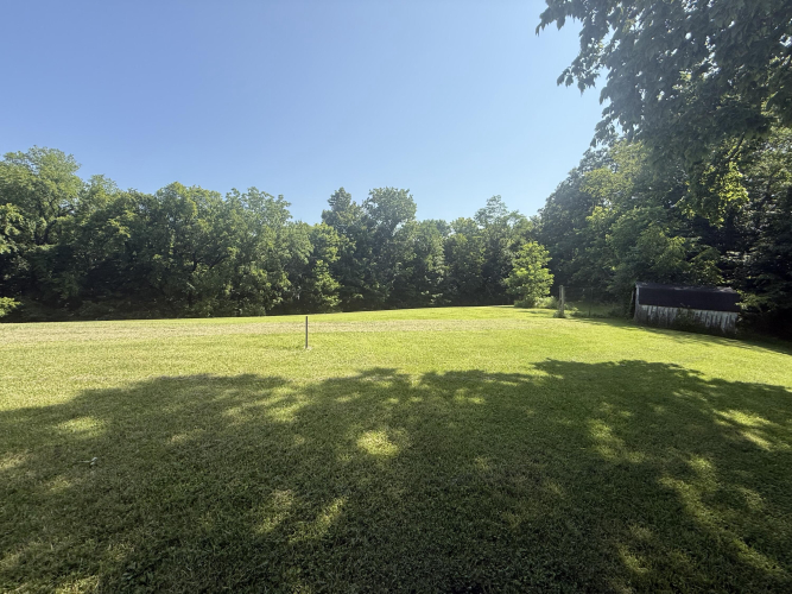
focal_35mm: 14
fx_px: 320
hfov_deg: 102.1
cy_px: 297
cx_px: 396
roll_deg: -2.0
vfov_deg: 85.7
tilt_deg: -3.4
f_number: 2.2
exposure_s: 1/1167
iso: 50
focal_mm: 2.22
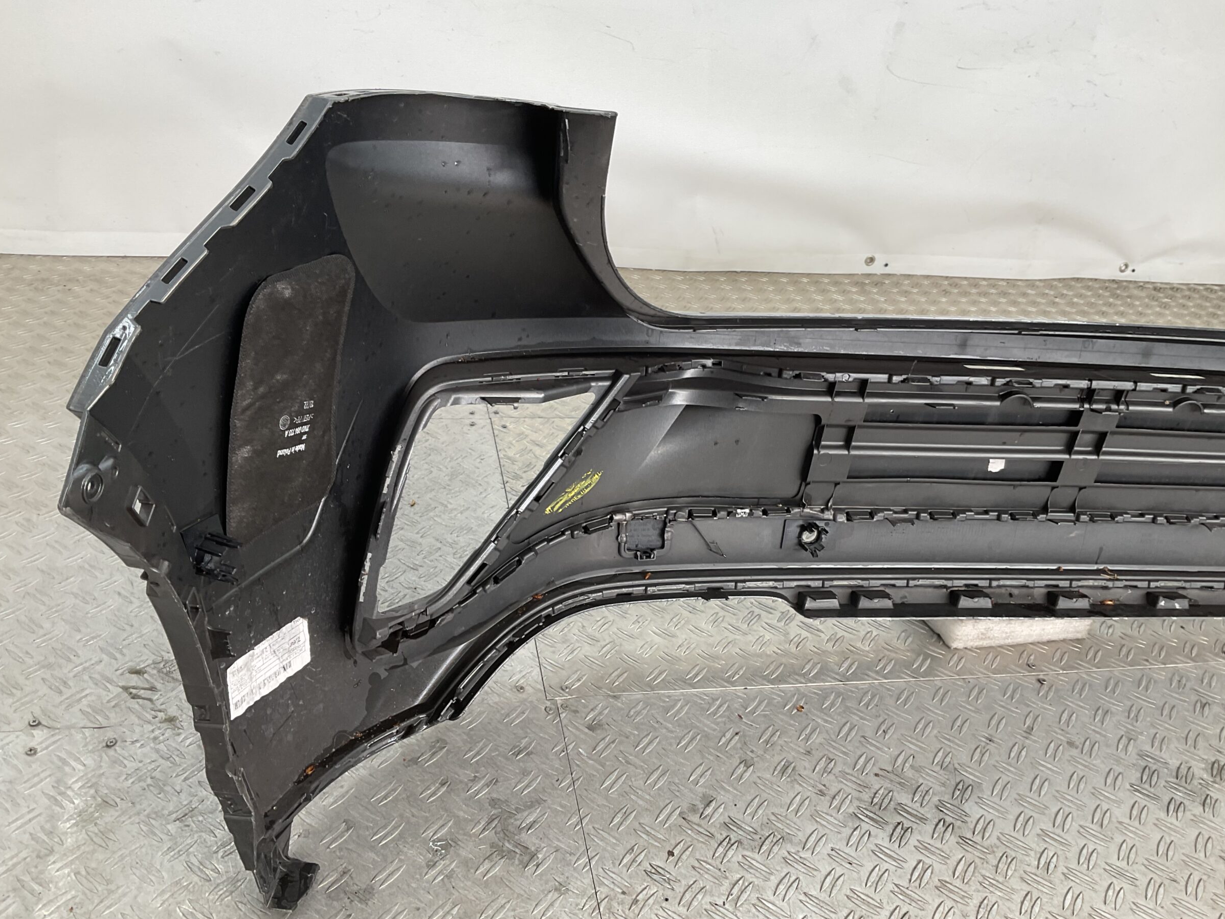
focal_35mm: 31
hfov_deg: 58.3
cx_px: 626
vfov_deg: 45.4
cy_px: 483
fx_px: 1097
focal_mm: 3
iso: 25
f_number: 1.8
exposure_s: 1/120
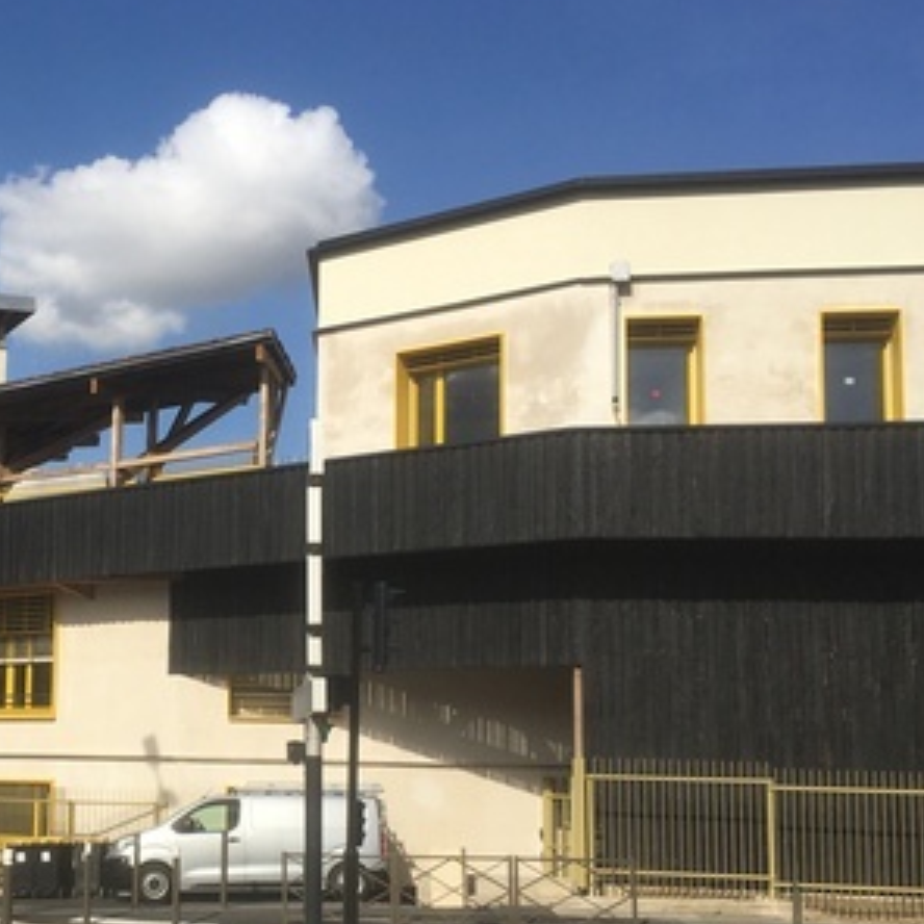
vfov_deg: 35.1
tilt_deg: +5.6
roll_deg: -1.8
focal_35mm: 48
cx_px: 148
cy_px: 599
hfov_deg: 34.0
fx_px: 1450
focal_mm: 4.15
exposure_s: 1/2849
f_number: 2.2
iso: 25
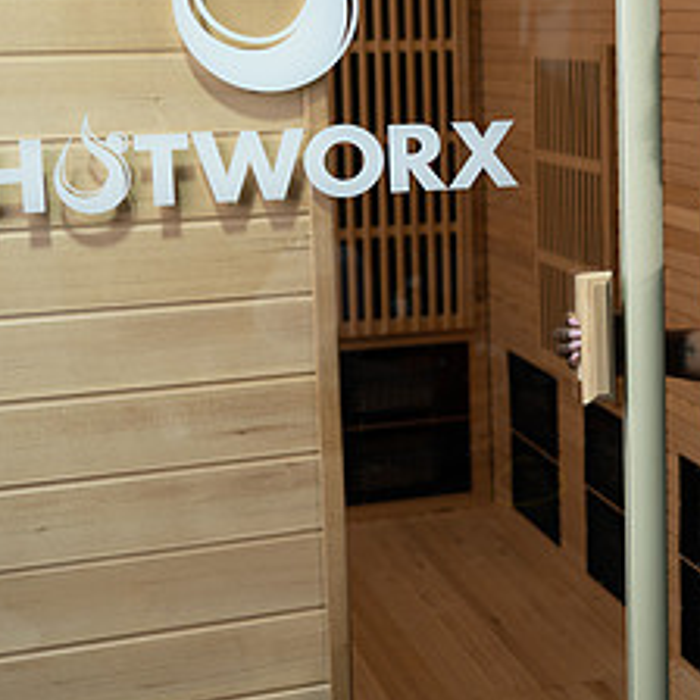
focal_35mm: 77
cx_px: 722
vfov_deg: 22.4
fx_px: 1762
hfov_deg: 21.6
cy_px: 236
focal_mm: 35
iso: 200
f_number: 2.8
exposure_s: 1/125
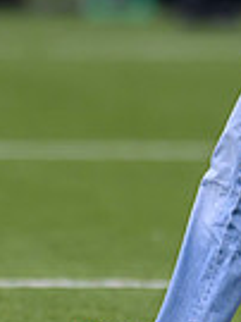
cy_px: 28
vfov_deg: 0.7
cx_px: 319
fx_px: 27567
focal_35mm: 2965
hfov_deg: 0.5
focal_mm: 560
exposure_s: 1/2000
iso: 1000
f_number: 4
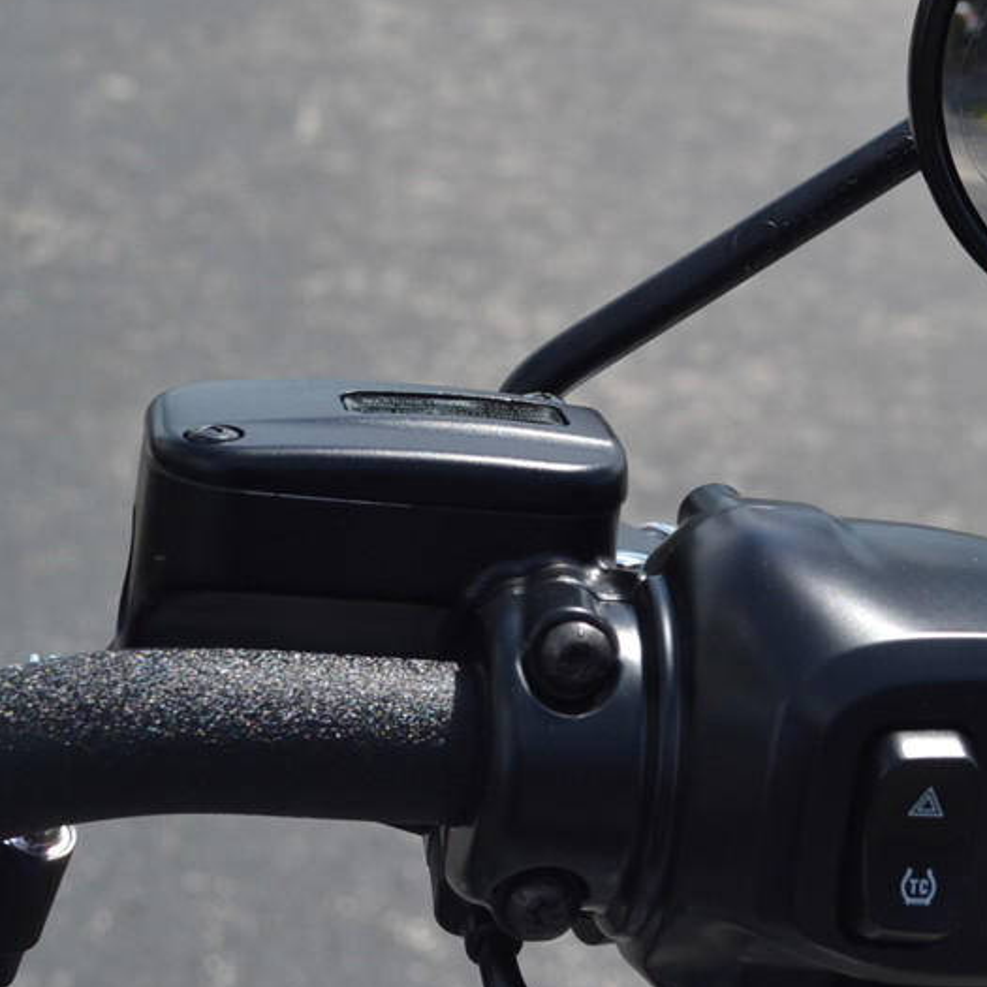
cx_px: 1023
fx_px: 3289
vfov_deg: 17.1
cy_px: 485
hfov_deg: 16.6
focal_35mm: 102
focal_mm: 35
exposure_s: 1/250
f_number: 8
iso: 100
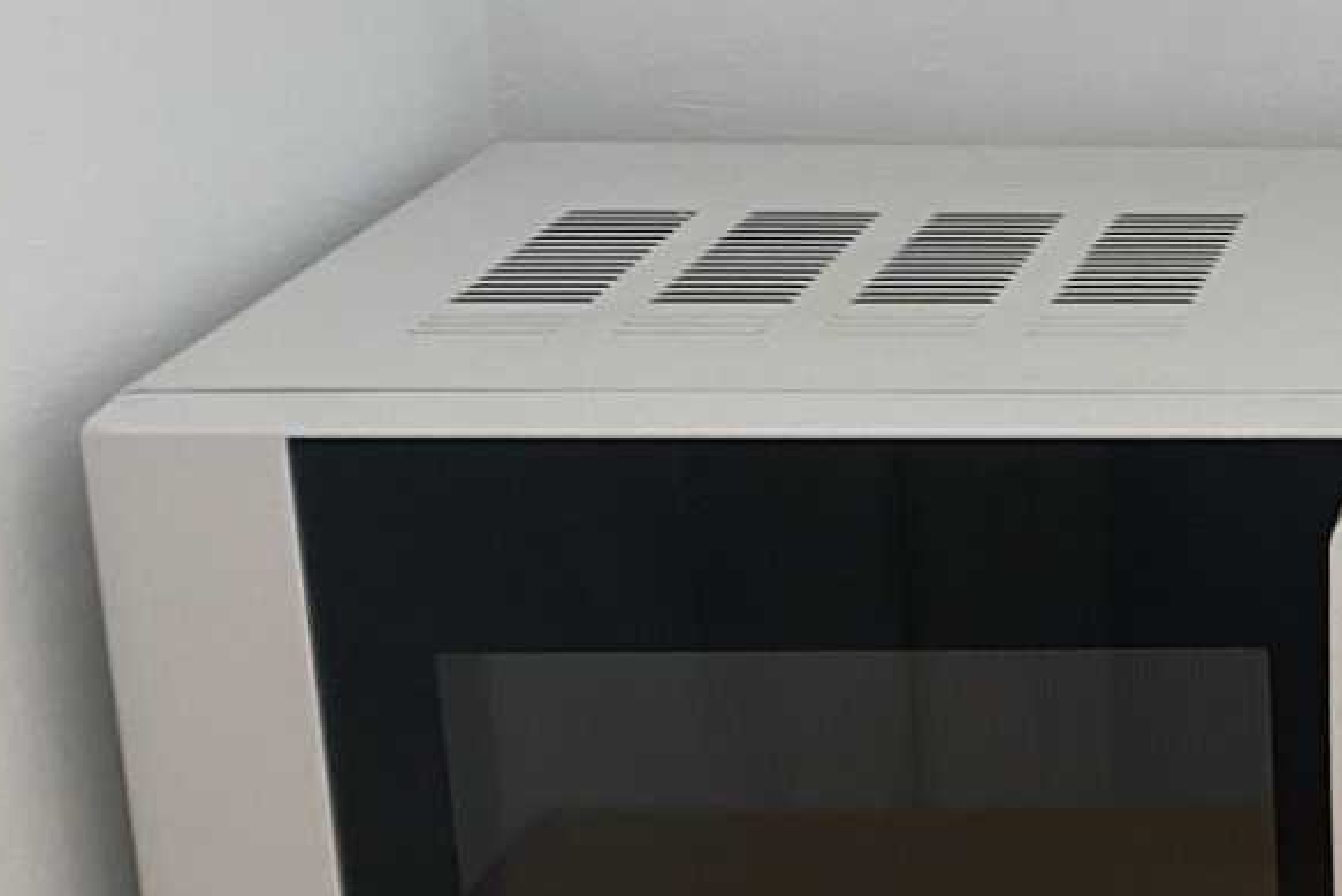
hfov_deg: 20.2
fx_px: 3318
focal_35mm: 89
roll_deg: -1.4
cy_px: 237
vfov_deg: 15.3
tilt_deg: -15.7
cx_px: 1924
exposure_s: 1/50
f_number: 1.8
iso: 100
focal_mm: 4.25
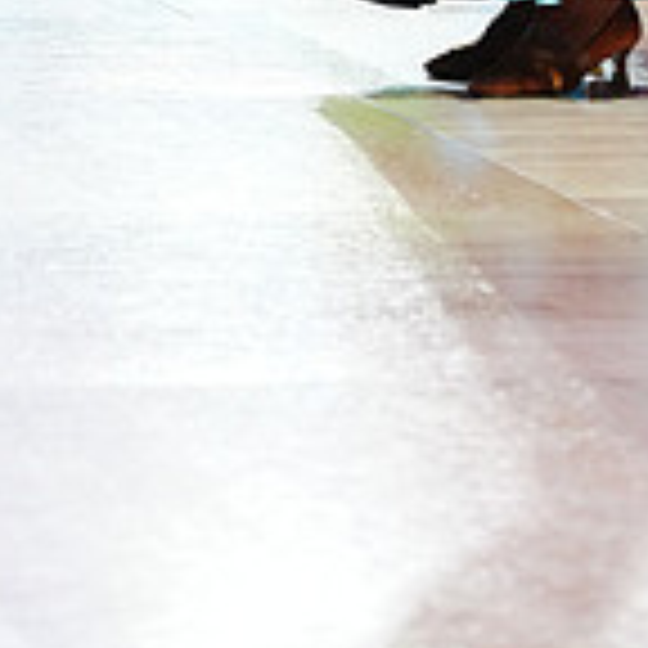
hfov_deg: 7.3
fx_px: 5062
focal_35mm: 239
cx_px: 92
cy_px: -500
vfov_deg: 7.1
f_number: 4
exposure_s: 1/320
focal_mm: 70
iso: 2500
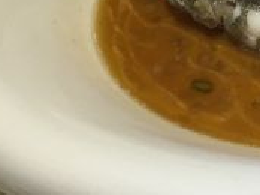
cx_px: 502
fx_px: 878
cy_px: -35
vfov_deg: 12.4
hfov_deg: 14.4
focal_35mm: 117
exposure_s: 1/33
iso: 32
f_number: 2.2
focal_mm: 4.15
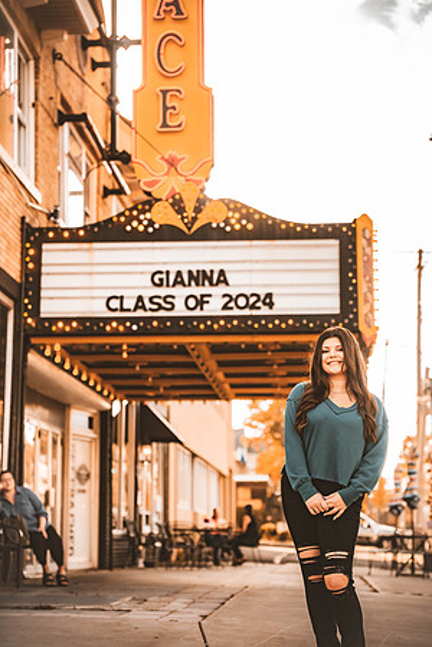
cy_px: 324
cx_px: 216
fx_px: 1260
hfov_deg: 19.5
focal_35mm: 70
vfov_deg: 28.8
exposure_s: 1/4000
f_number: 2.8
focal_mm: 70
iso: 1600
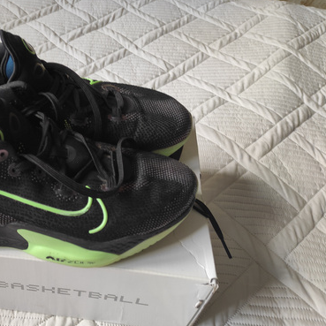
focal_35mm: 36
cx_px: 69
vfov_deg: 46.0
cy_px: 173
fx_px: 384
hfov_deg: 44.0
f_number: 1.89
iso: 166
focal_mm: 5.43
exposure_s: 1/50
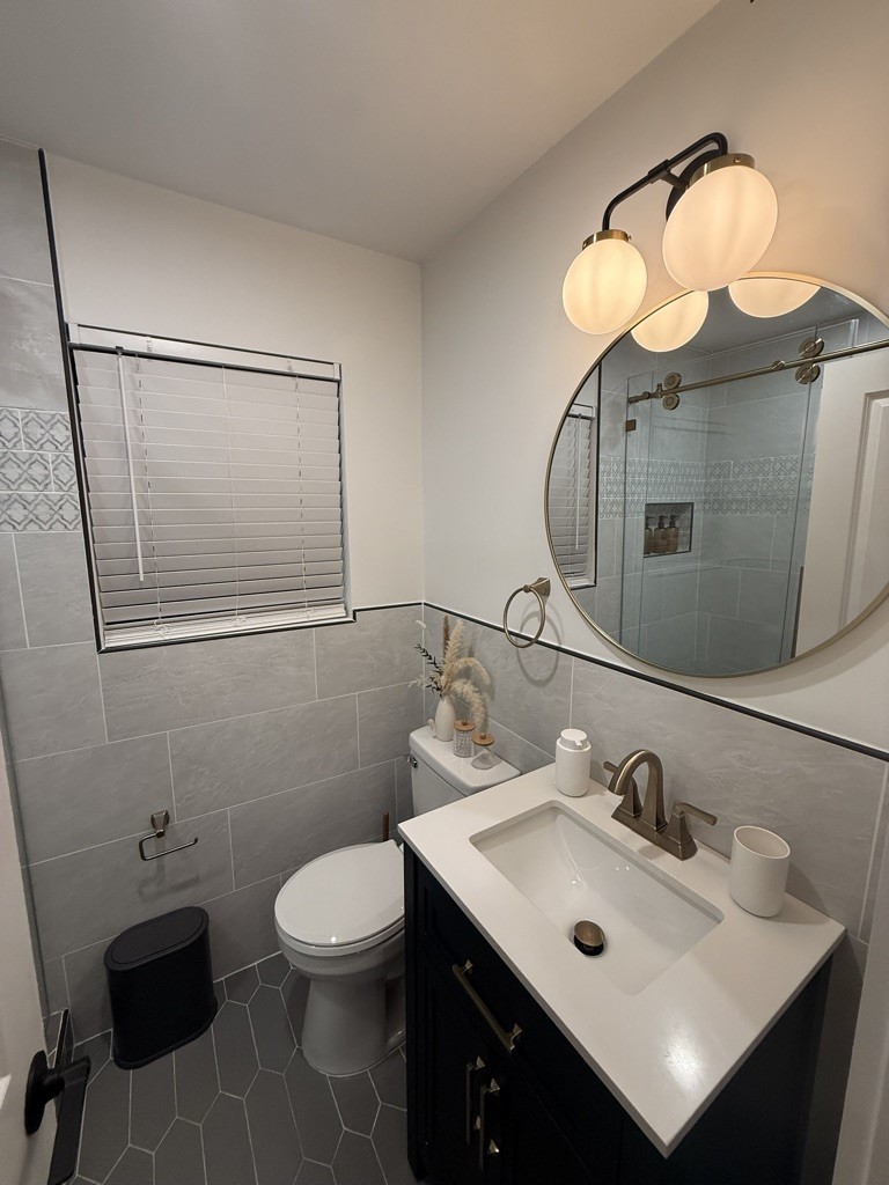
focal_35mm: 14
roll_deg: -1.0
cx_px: 444
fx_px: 479
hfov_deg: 85.7
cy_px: 592
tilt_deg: -8.8
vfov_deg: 102.1
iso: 160
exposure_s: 1/120
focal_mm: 2.22
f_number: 2.2
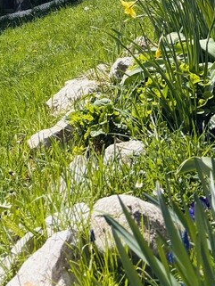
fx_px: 687
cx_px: -20
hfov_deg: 17.2
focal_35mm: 83
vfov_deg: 20.2
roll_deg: -1.9
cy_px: -144
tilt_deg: +1.5
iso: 50
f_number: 1.6
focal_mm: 5.96
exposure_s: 1/4854
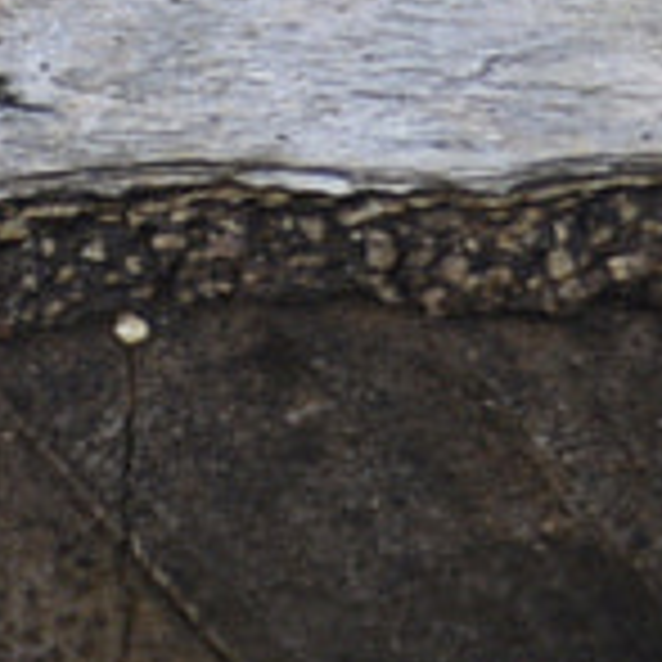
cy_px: 1252
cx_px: -162
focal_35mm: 761
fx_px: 16457
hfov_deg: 2.3
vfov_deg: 2.3
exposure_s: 1/125
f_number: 5.6
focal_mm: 55
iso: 140
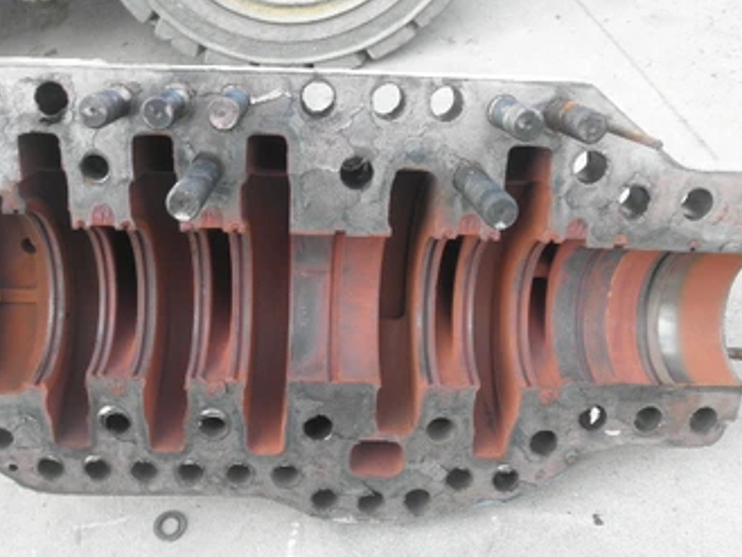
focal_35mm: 34
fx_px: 729
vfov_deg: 41.7
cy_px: 329
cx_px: 307
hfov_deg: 53.7
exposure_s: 1/60
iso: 64
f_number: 3
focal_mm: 5
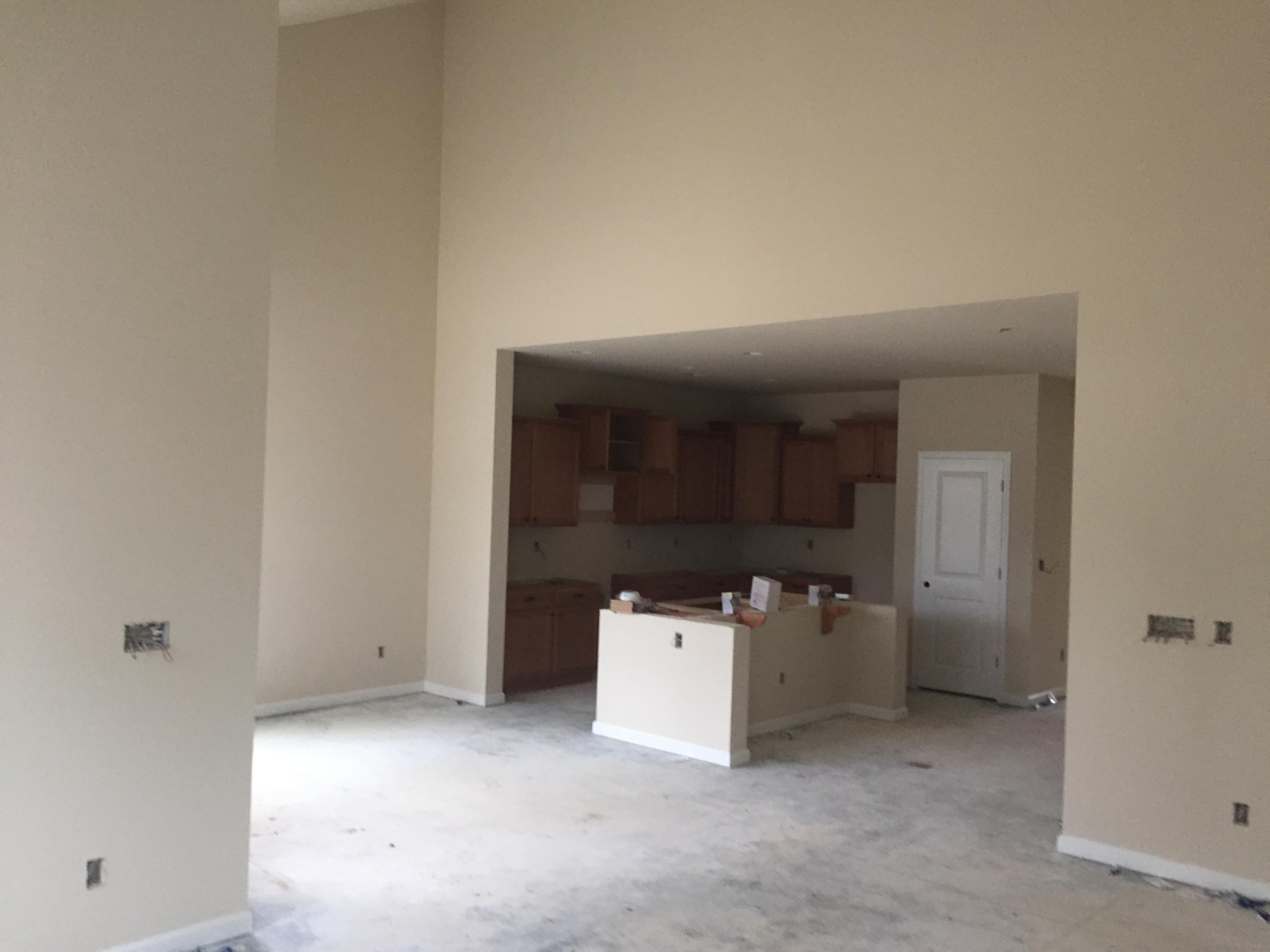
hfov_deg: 61.7
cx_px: 635
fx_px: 1064
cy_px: 476
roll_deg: -3.8
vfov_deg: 48.2
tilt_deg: +3.9
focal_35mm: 29
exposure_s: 1/30
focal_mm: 4.15
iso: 125
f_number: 2.2
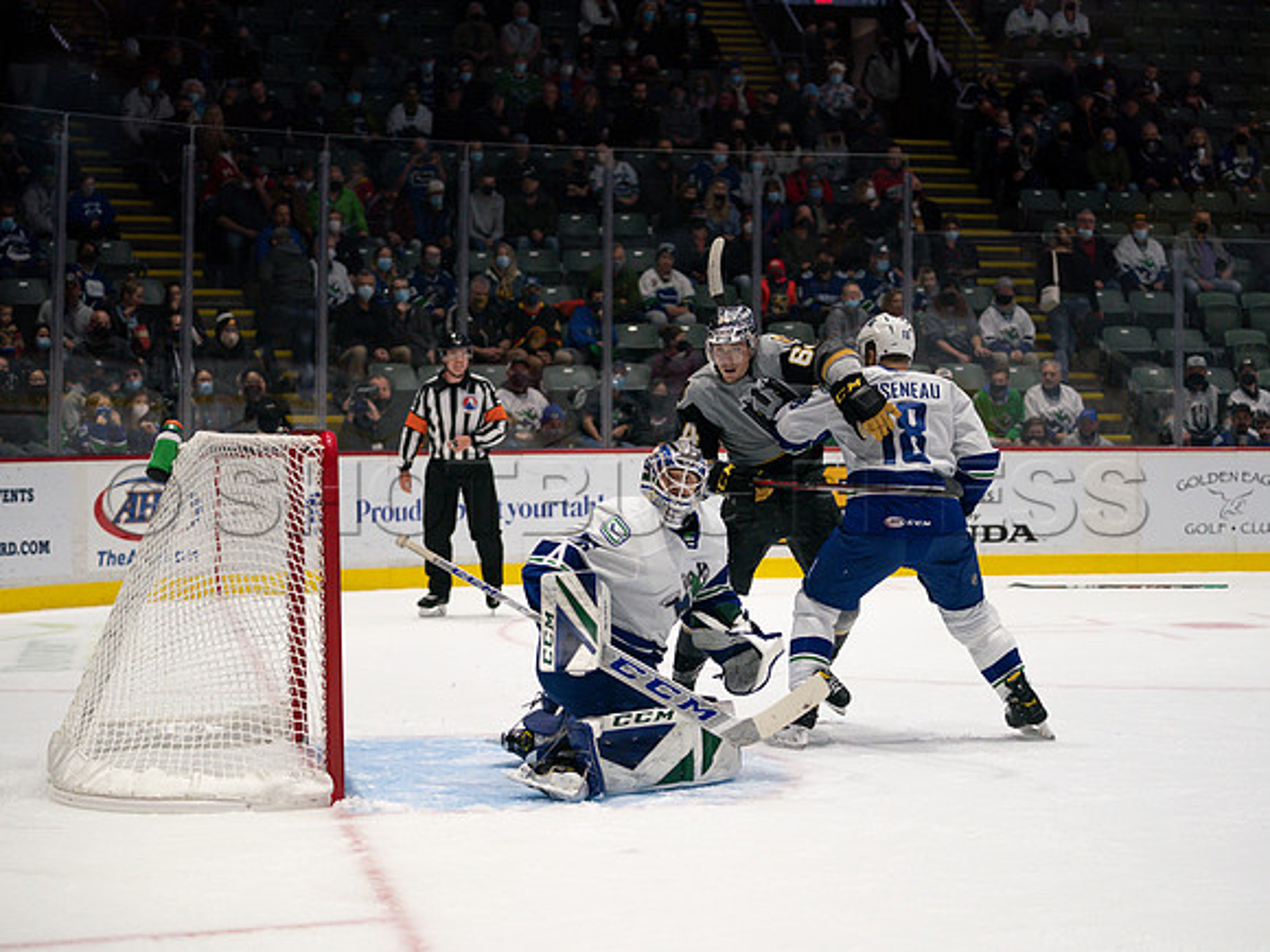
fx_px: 2840
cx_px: 681
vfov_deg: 19.0
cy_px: 477
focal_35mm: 77
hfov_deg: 25.2
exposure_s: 1/1250
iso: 2000
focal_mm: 70
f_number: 2.8
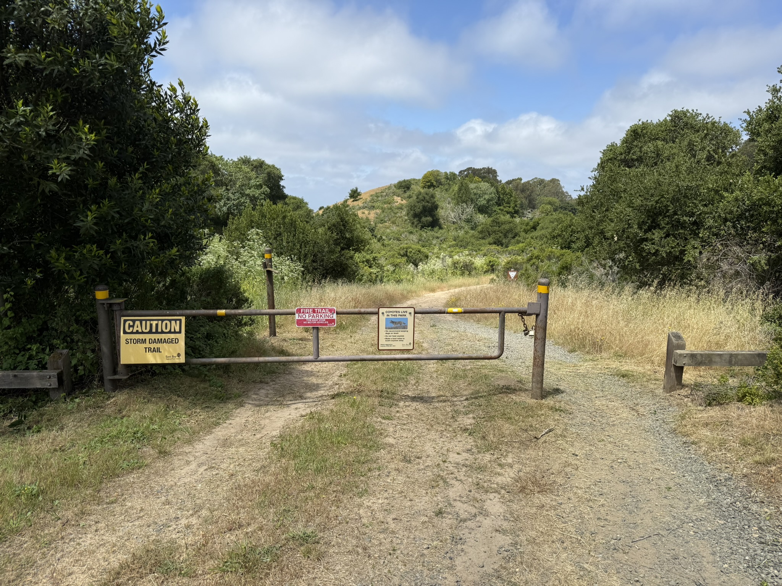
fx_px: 542
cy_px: 293
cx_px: 391
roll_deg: -0.6
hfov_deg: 71.6
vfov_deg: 56.8
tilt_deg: -10.4
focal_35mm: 24
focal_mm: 6.76
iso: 80
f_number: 1.78
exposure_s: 1/4167
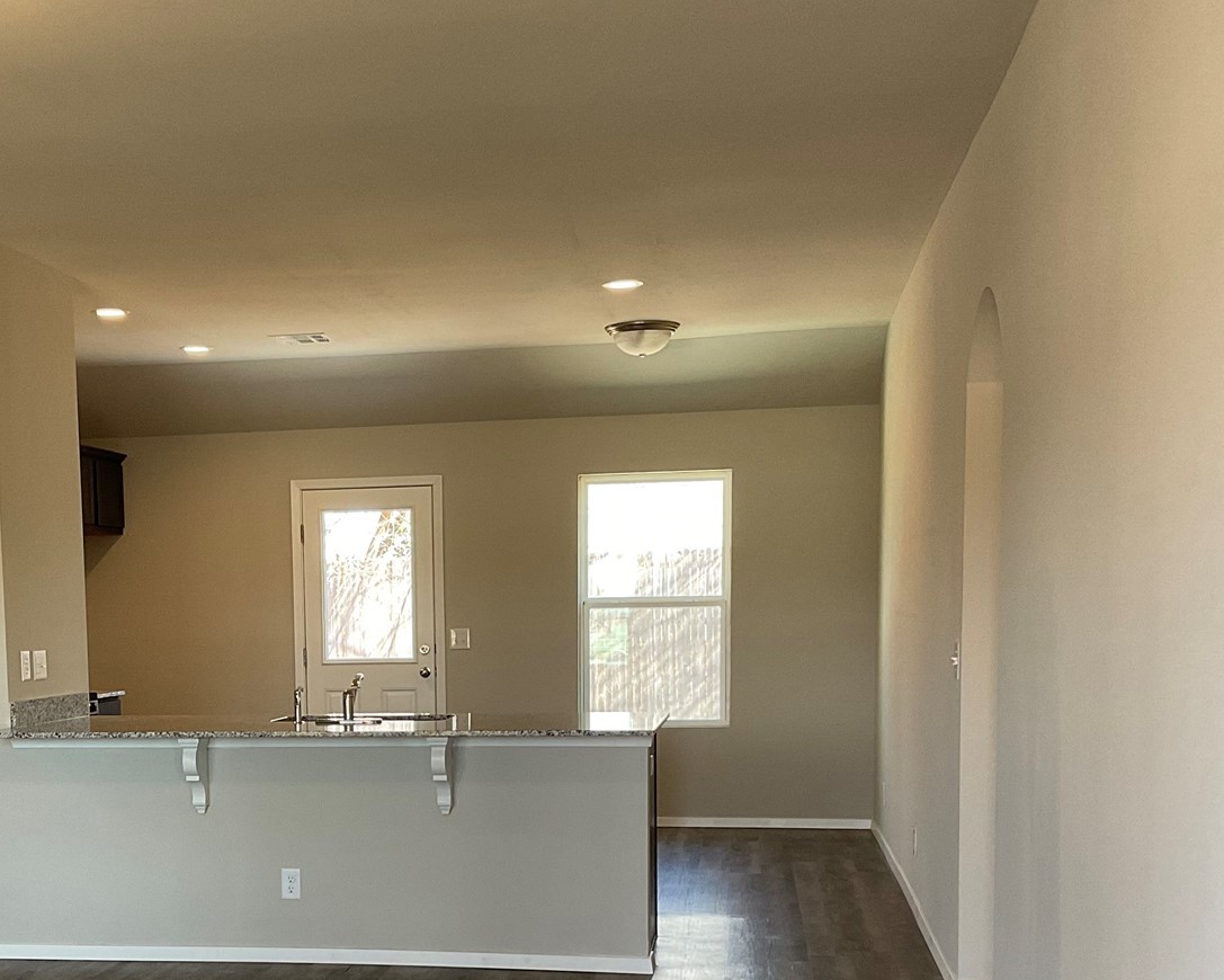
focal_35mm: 50
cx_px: 387
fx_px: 1812
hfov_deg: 36.9
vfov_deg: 29.6
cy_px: 772
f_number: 1.8
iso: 64
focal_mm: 3
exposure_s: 1/90
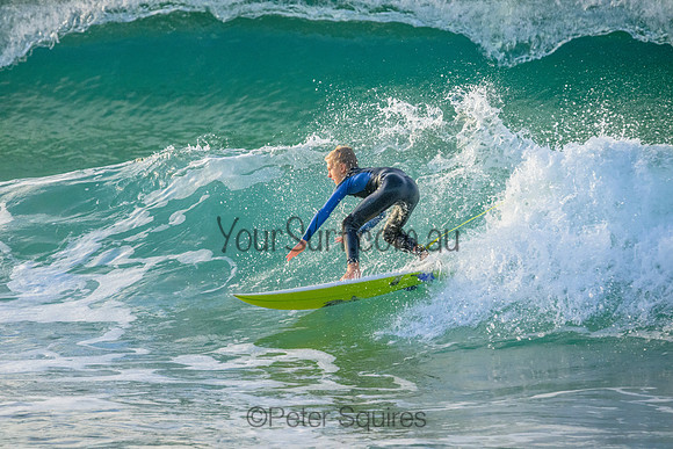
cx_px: 336
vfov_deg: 2.4
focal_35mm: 580
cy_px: 224
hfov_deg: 3.6
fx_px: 10845
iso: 5000
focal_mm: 580
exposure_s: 1/2000
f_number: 11
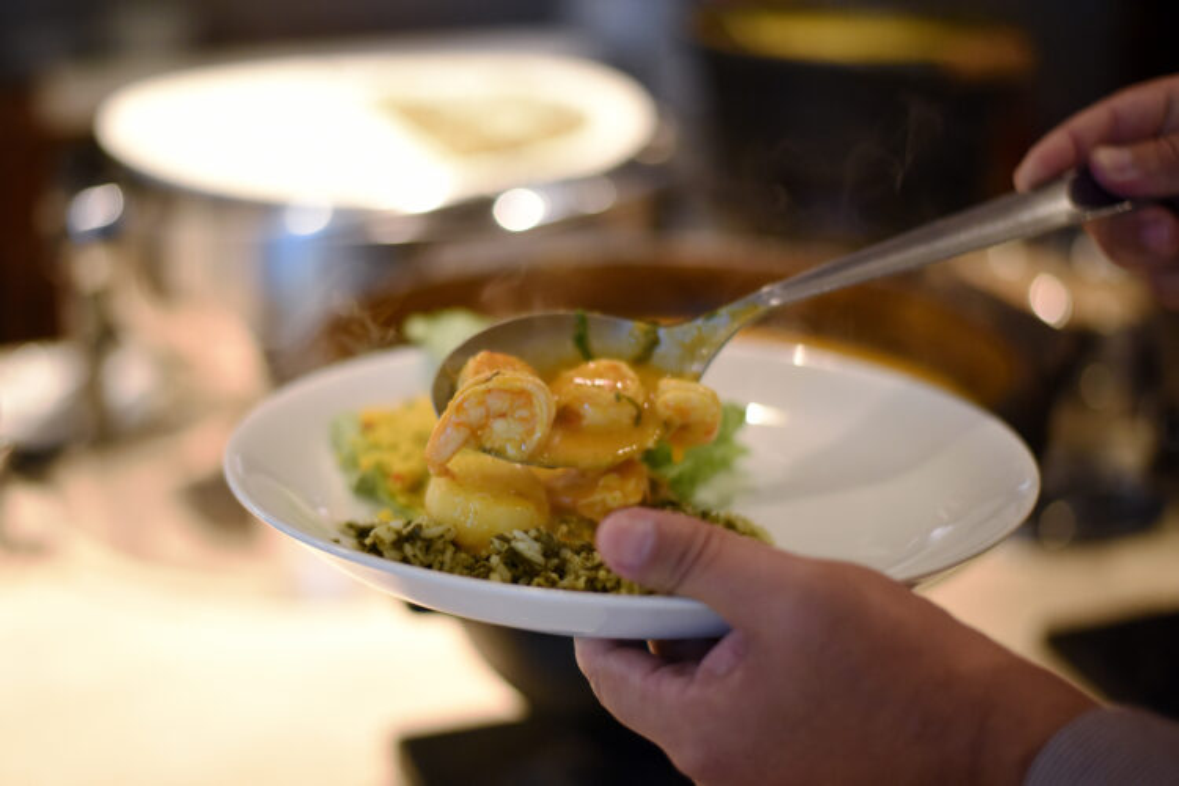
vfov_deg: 27.0
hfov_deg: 39.6
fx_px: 1637
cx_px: 590
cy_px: 393
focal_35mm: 50
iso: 2500
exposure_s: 1/160
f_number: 1.8
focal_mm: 50
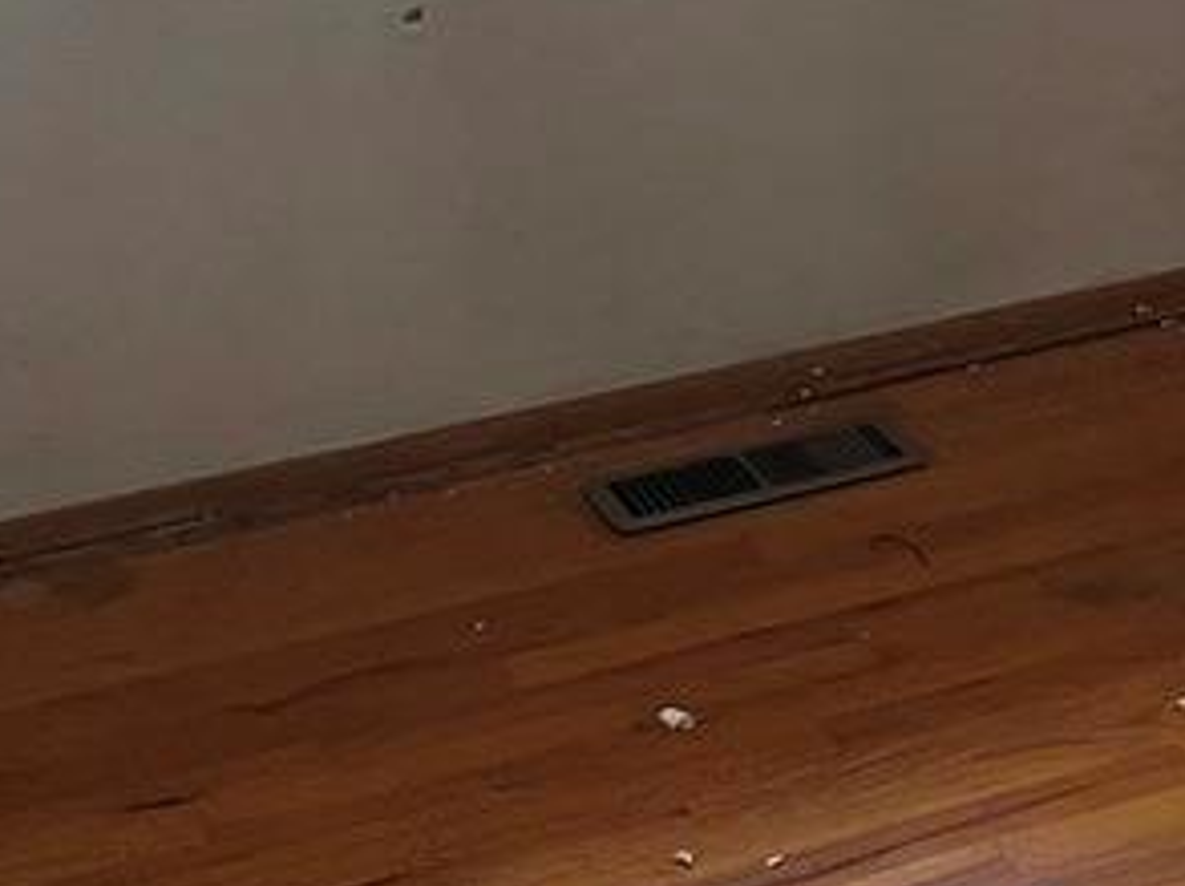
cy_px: -481
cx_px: 999
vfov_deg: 14.9
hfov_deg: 21.2
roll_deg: +1.0
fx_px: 3111
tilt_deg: -10.1
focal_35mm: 91
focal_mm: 5.7
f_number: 1.5
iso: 160
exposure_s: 1/60
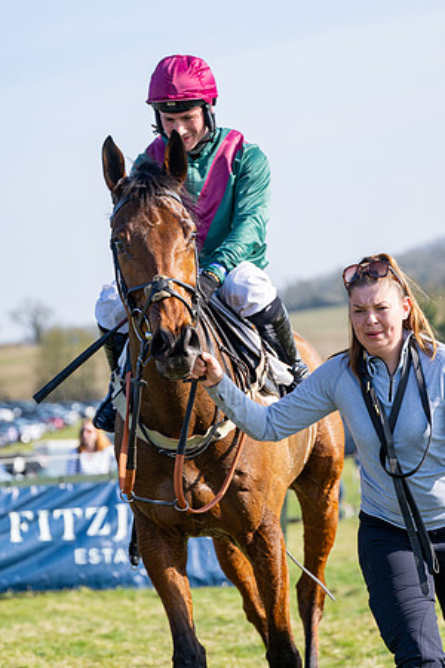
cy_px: 334
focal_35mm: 111
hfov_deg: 12.3
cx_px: 222
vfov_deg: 18.4
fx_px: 2058
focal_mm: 74
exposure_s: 1/1250
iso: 100
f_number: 2.8
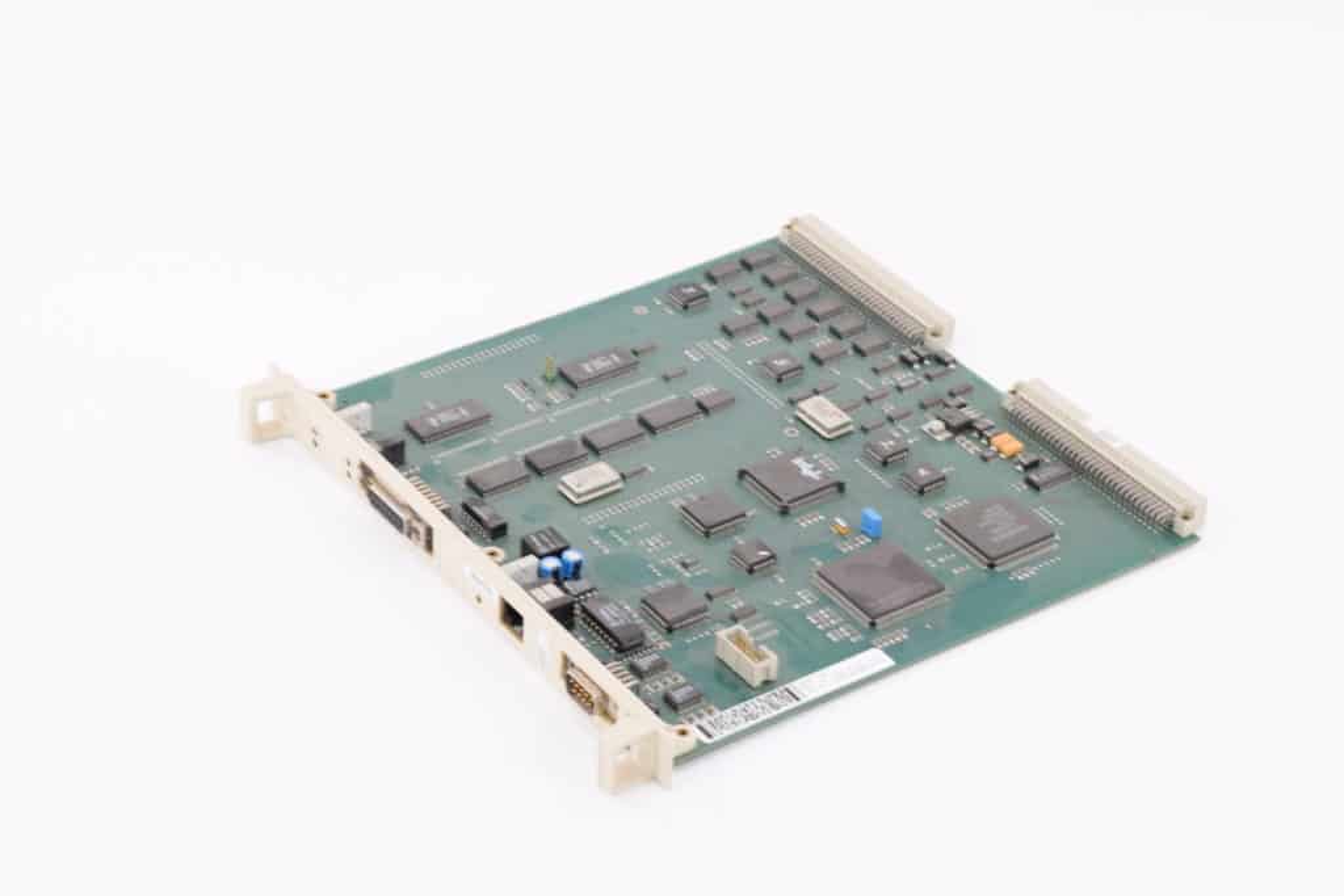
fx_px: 3360
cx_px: 672
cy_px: 448
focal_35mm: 90
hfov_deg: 22.6
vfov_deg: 15.2
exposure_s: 1/25
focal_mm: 60
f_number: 14
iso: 200
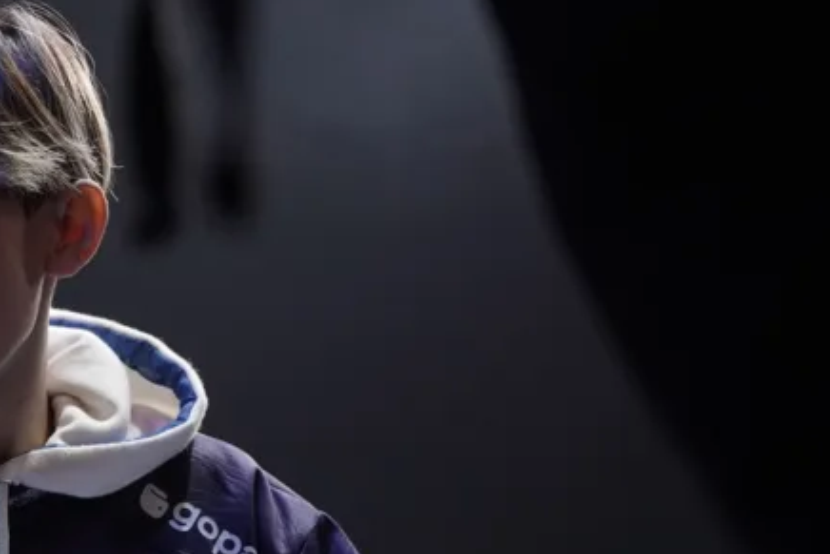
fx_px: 2362
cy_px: 406
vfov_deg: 13.3
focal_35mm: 102
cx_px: -103
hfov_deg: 19.1
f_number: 2.8
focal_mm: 43.6
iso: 1000
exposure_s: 1/200
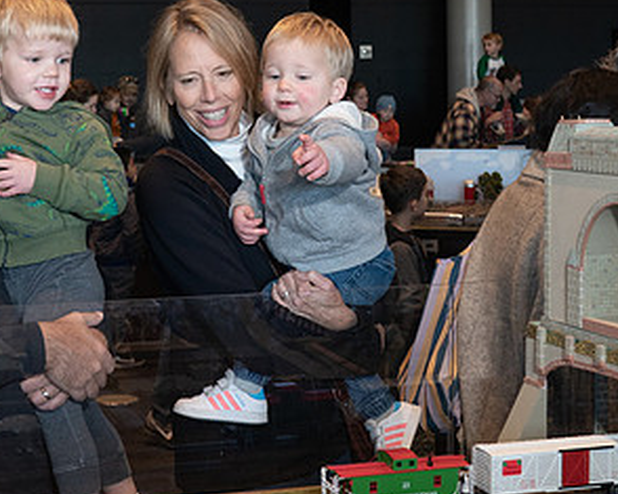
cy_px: 124
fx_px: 1463
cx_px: 146
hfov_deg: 23.6
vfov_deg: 19.0
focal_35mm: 80
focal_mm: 35
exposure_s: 1/160
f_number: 5.6
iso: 2000
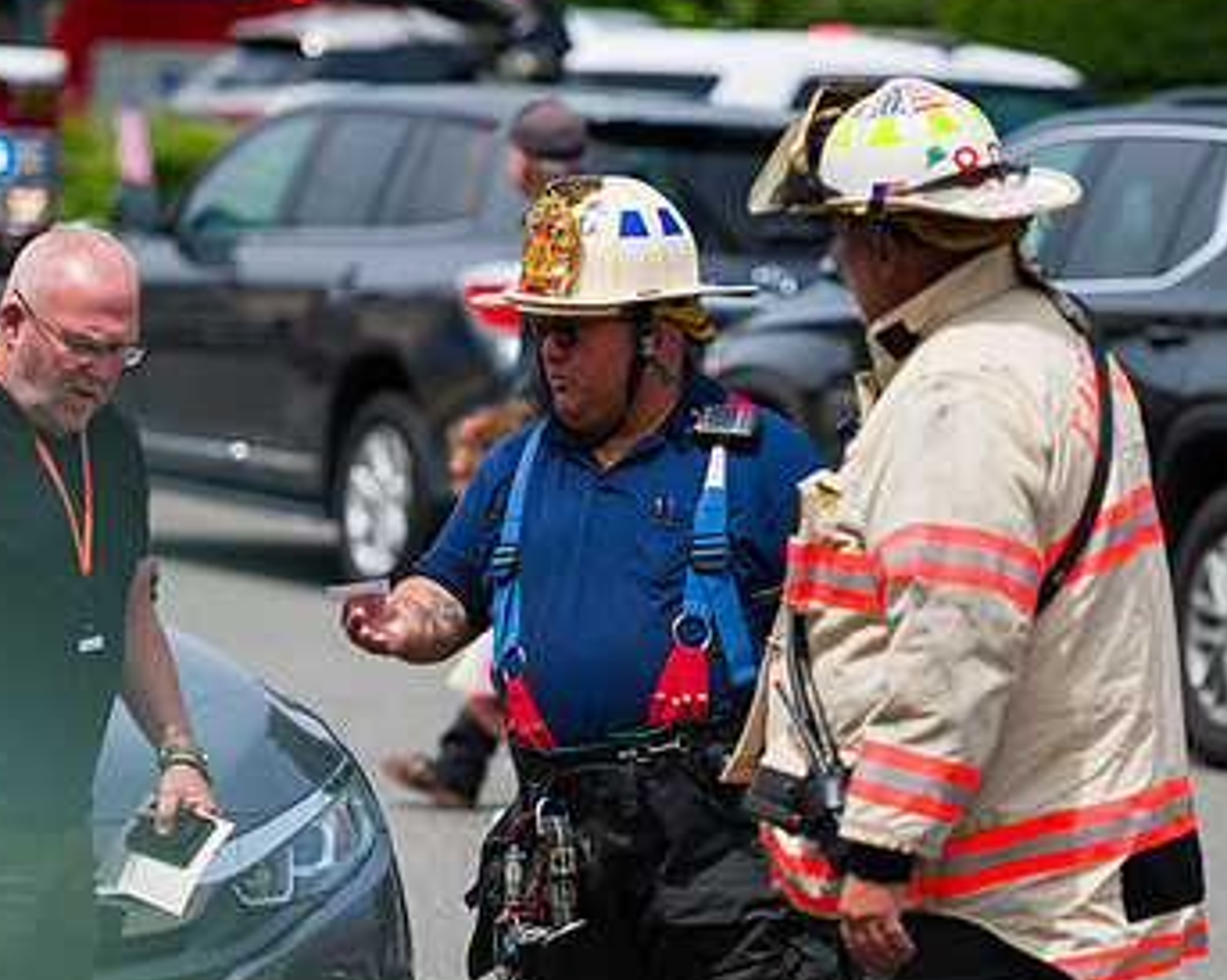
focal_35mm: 238
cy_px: 579
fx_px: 8638
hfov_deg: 8.1
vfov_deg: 6.5
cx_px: 701
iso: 200
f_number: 3.2
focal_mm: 150
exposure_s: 1/3200
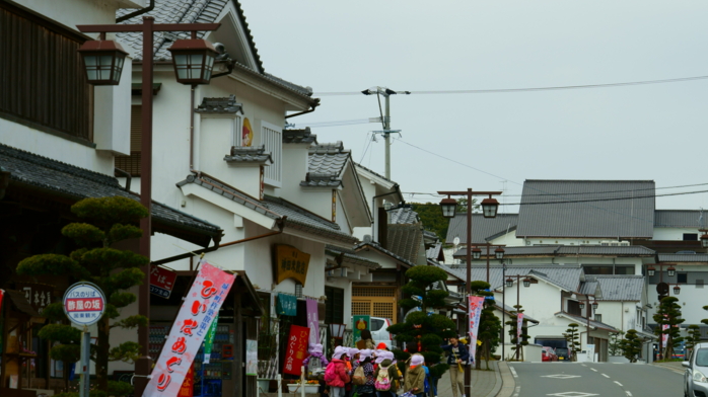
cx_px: 394
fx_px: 2796
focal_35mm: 149
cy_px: 259
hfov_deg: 14.4
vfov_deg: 8.1
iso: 100
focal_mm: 124
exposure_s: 1/160
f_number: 10
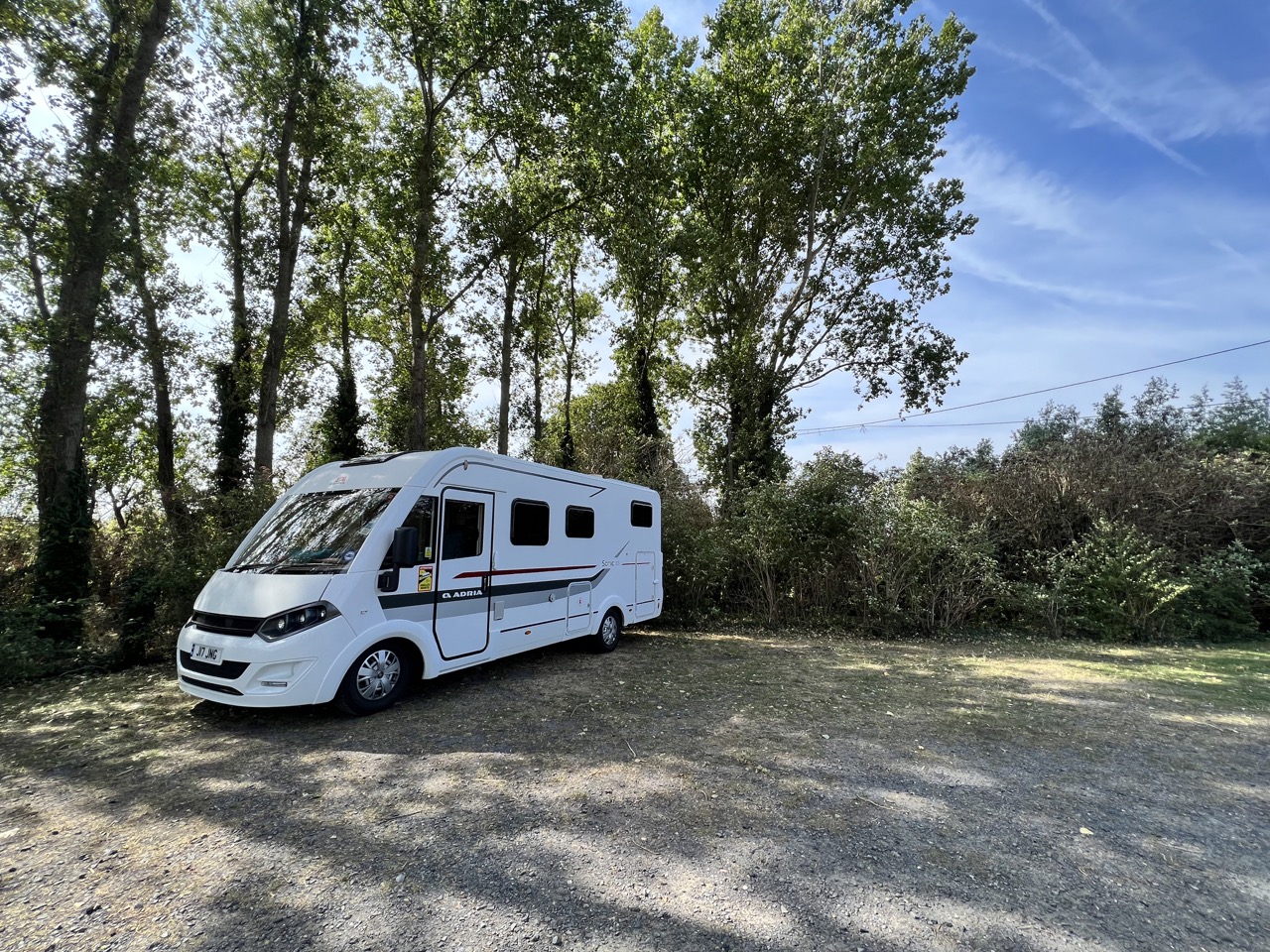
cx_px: 635
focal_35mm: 13
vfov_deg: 89.9
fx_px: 477
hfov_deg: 106.2
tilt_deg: +8.7
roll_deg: -0.7
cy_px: 476
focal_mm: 1.57
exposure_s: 1/779
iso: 32
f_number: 1.8
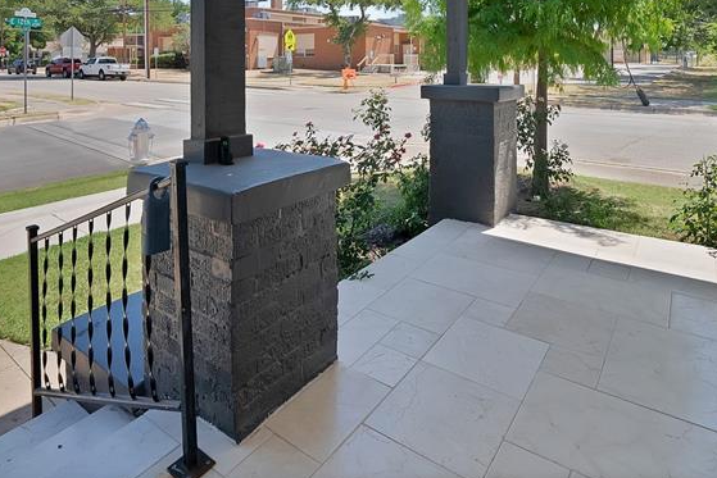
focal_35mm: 22
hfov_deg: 78.6
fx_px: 438
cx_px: 354
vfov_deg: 50.9
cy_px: 51
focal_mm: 12
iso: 640
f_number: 9
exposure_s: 1/200
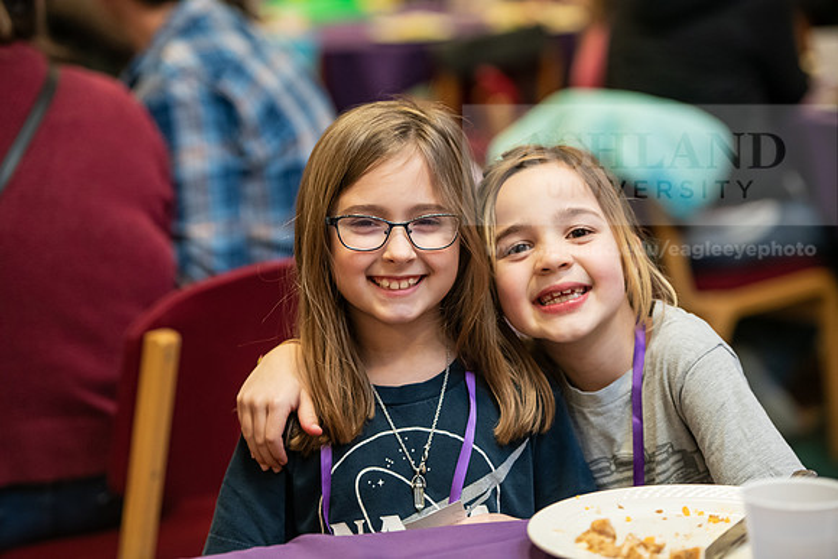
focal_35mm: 116
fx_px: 2701
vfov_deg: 11.8
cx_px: 419
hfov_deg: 17.6
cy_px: 280
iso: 1600
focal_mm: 116
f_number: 3.2
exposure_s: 1/160
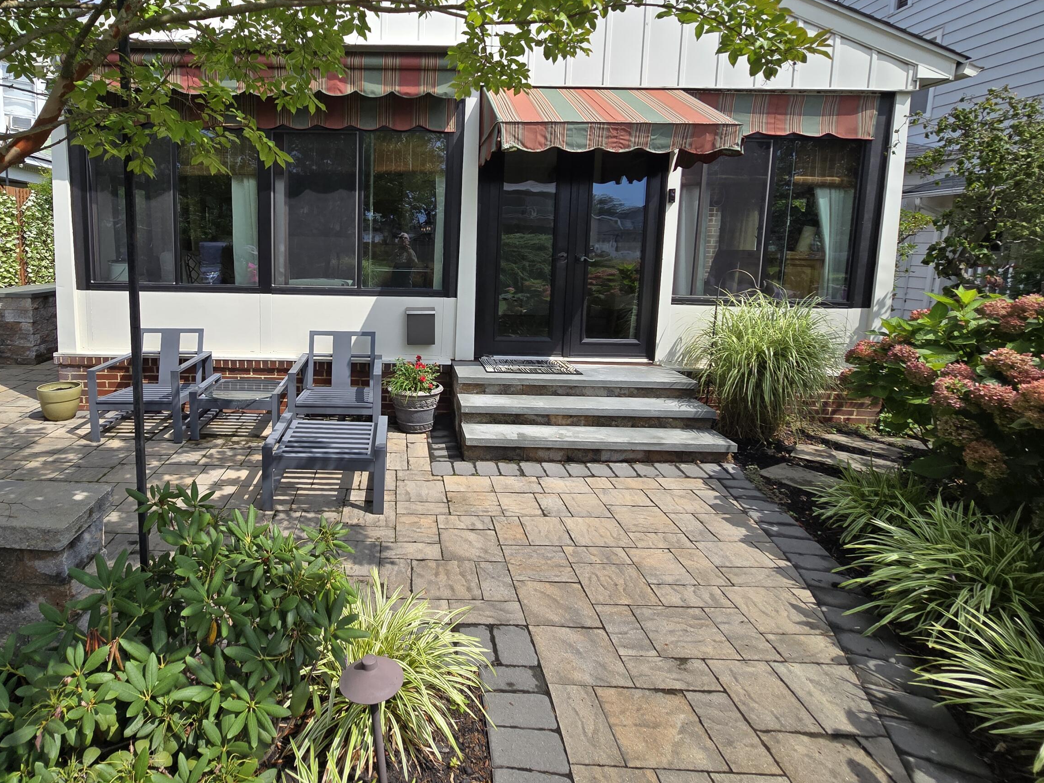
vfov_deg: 73.8
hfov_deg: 88.7
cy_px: 309
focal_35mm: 17
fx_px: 513
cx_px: 375
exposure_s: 1/2000
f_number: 2.2
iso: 50
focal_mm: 2.2
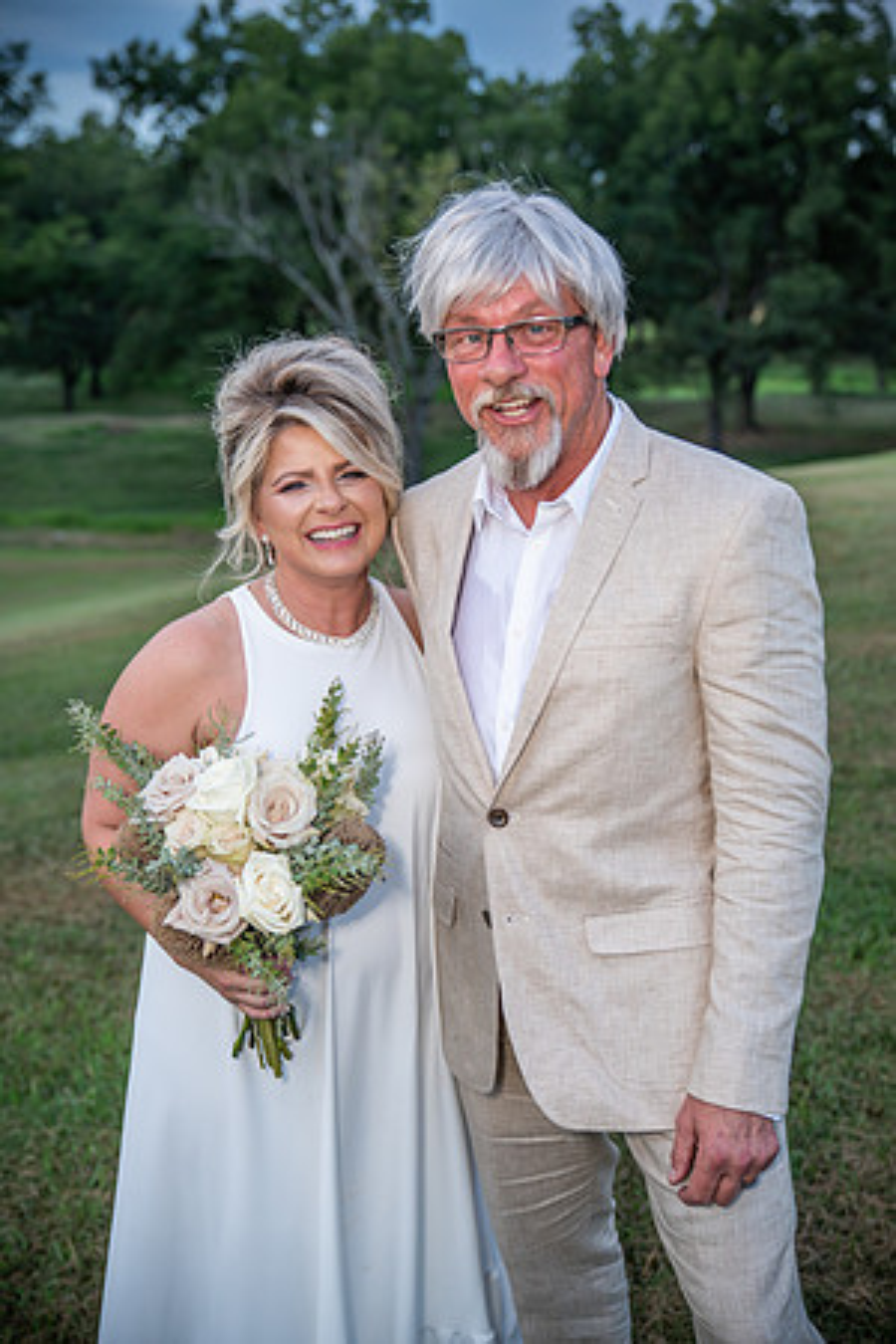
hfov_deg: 32.6
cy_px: 672
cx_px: 448
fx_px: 1531
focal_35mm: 41
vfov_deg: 47.4
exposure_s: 1/125
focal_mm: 41
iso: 400
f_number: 2.8
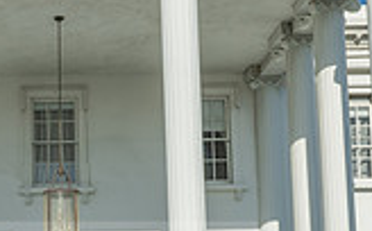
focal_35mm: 91
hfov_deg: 22.3
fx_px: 921
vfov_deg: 13.8
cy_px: 293
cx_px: 38
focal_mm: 24
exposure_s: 1/200
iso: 200
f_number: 16
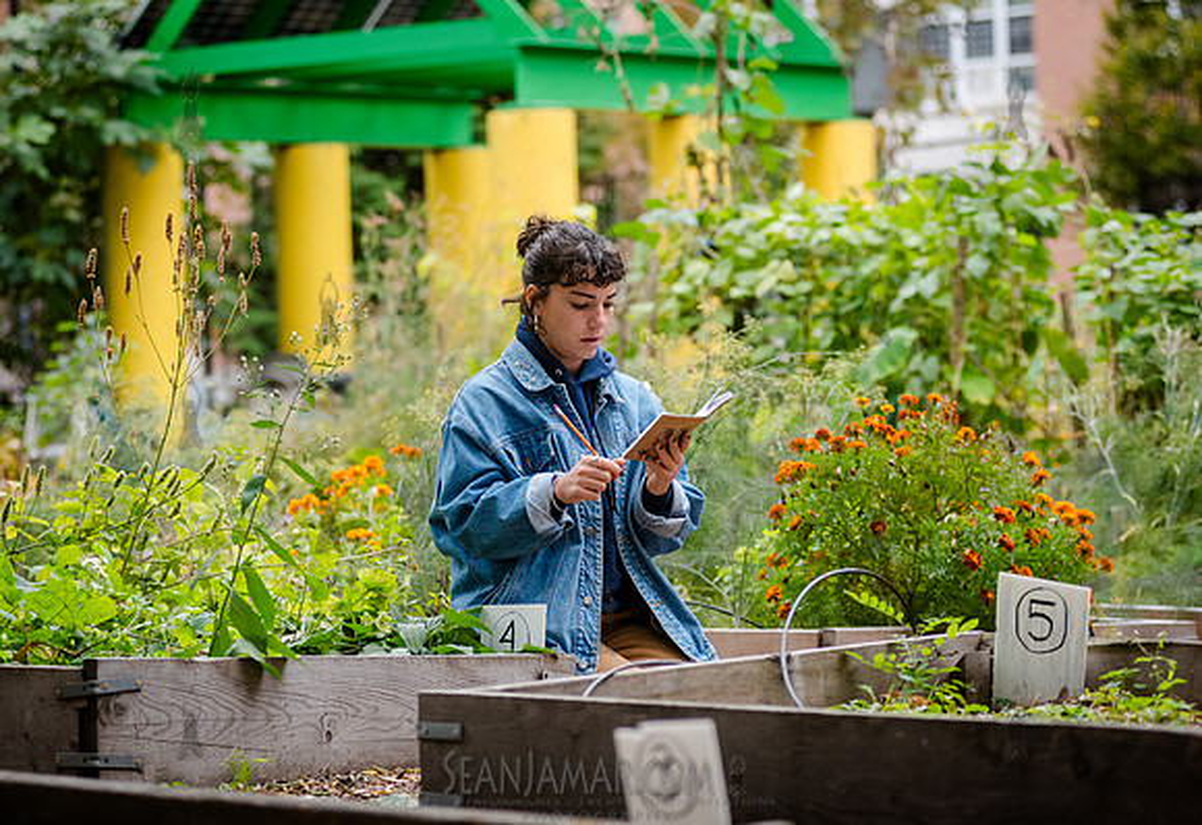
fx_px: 3876
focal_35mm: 115
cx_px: 546
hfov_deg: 17.6
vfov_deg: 12.1
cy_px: 388
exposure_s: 1/1250
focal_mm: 105
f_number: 3.5
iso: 2000
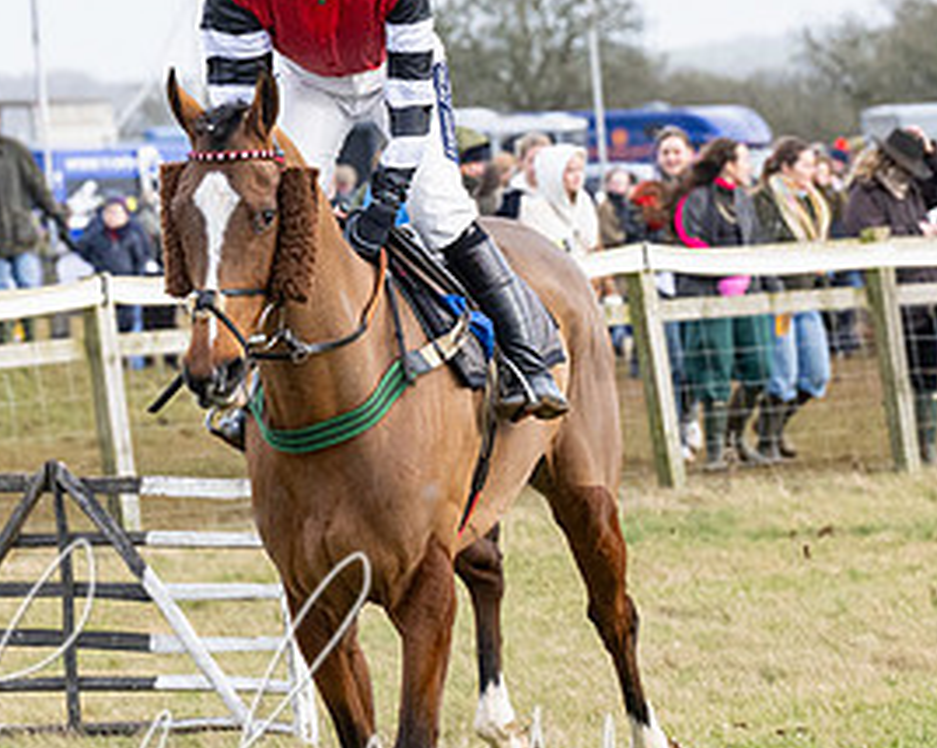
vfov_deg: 3.5
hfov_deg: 4.4
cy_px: 350
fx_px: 12276
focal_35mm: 443
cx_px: 341
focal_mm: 125
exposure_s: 1/1600
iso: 800
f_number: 5
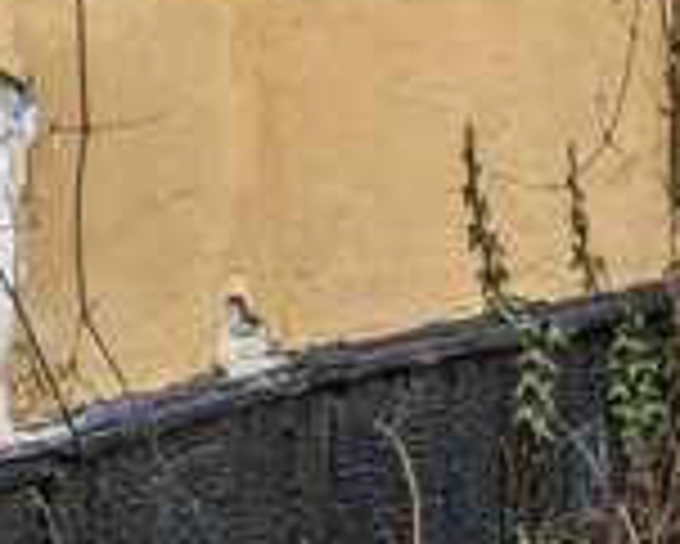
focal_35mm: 149
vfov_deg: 10.3
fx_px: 3001
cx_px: 1743
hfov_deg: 10.6
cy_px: 52
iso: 250
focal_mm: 20
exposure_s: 1/400
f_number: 8
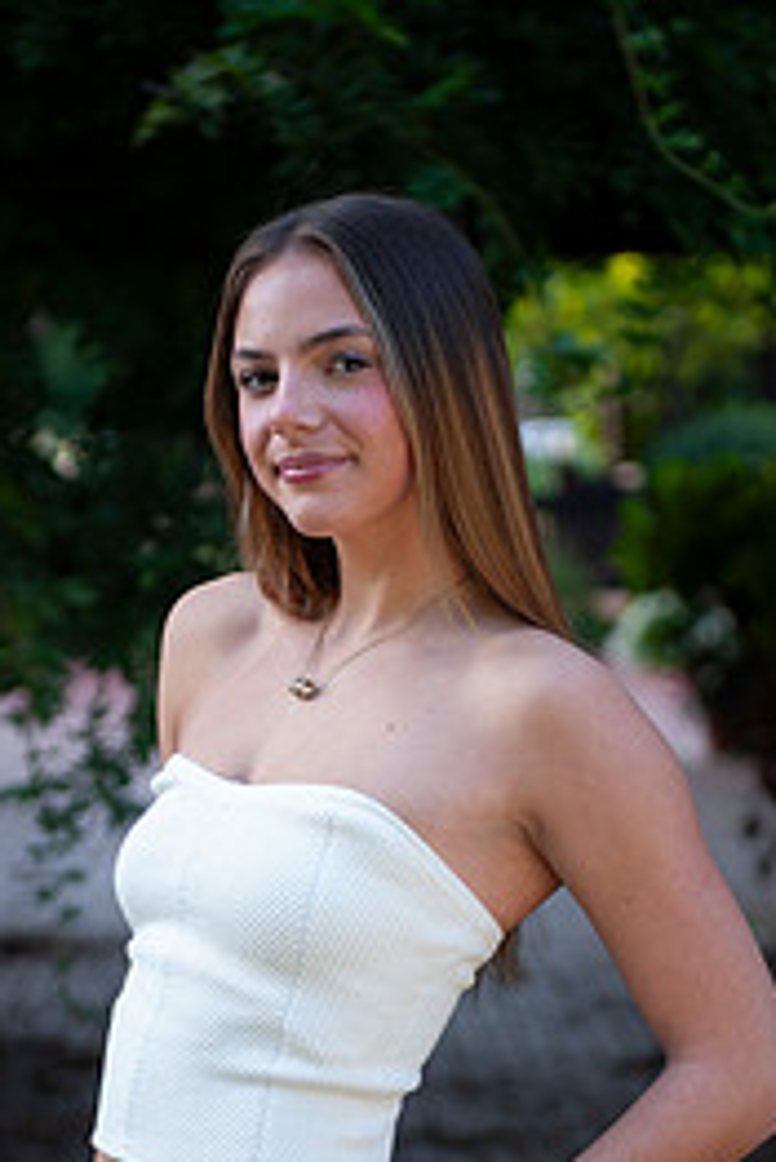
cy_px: 789
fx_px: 3875
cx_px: 366
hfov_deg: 11.4
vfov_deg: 17.0
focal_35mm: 120
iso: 100
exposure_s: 1/200
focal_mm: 70
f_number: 2.8
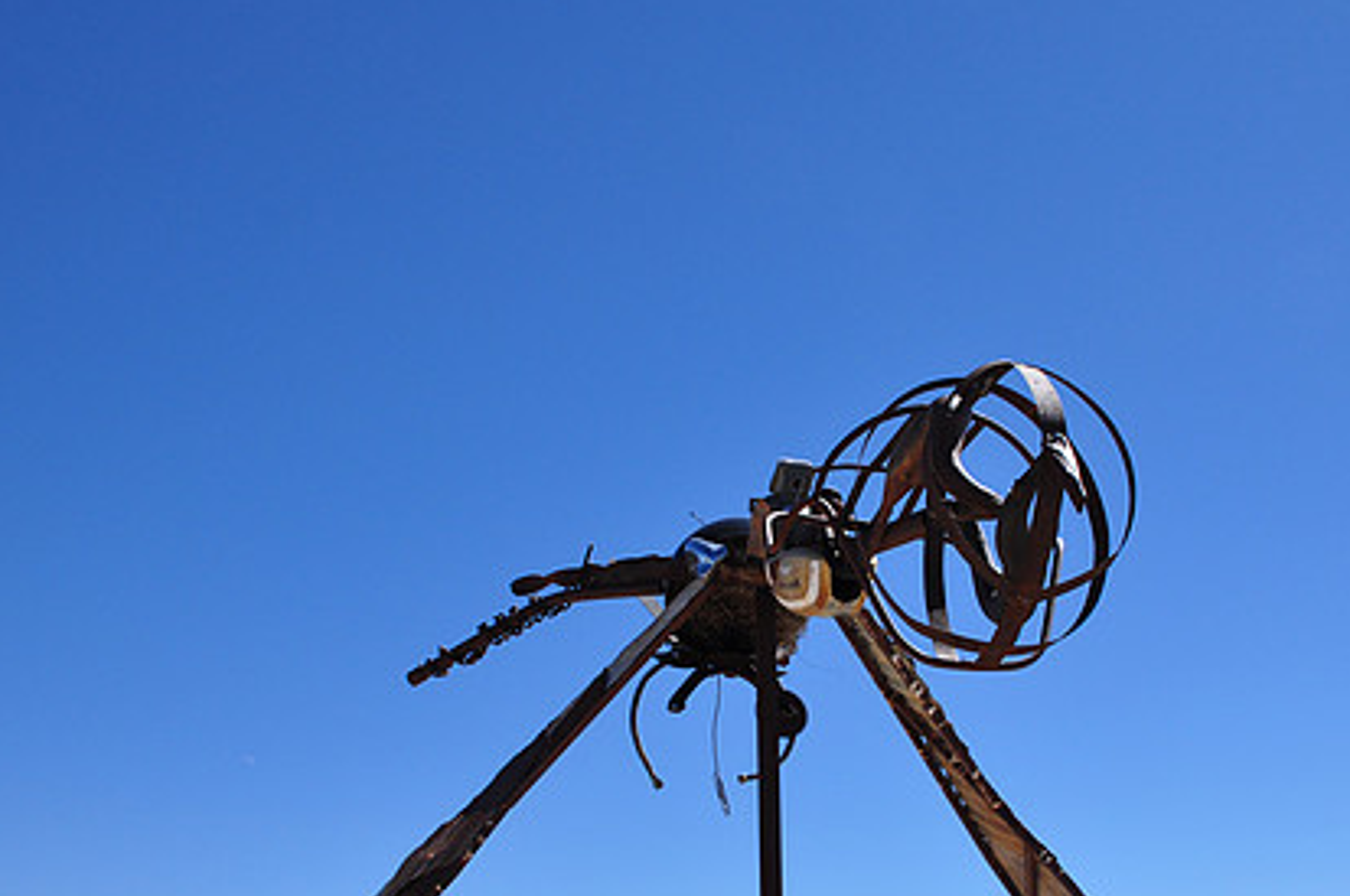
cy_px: 539
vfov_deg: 31.7
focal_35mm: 42
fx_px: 1573
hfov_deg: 46.2
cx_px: 809
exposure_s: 1/250
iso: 200
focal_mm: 20
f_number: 10
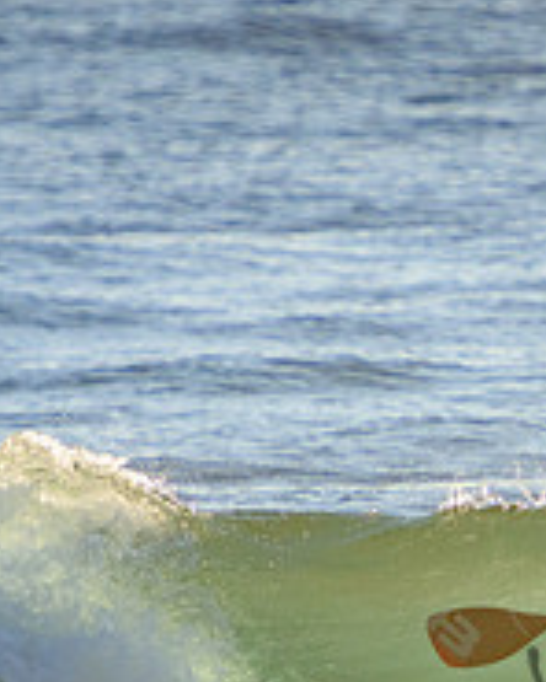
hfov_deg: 1.1
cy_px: 673
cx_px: 908
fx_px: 28461
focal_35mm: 1409
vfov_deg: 1.4
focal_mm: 320
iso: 560
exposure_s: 1/2500
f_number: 5.6
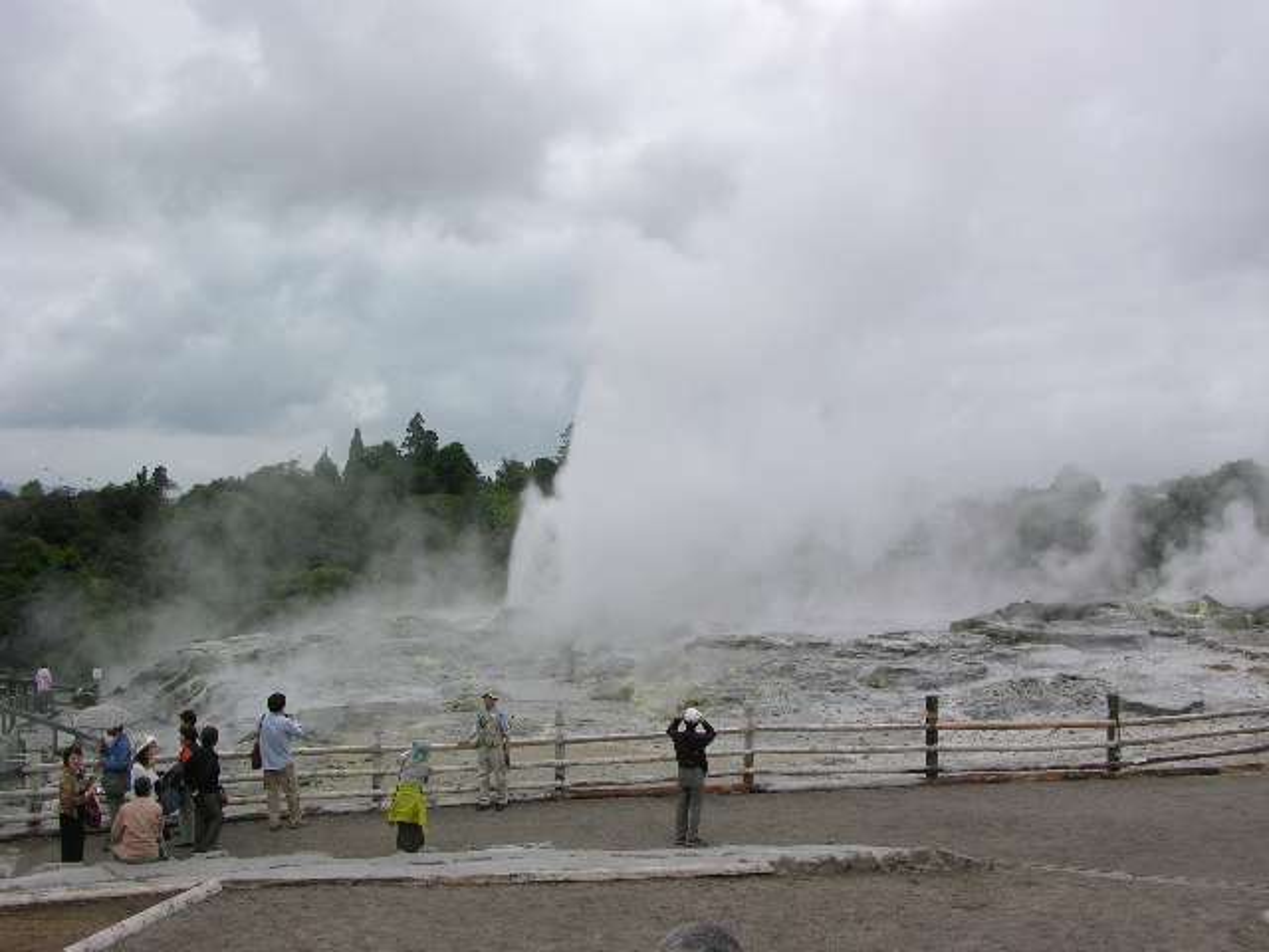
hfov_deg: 52.6
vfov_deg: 40.7
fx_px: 1283
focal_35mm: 35
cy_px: 476
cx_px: 634
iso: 50
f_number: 6.3
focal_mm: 8.9
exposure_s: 1/186
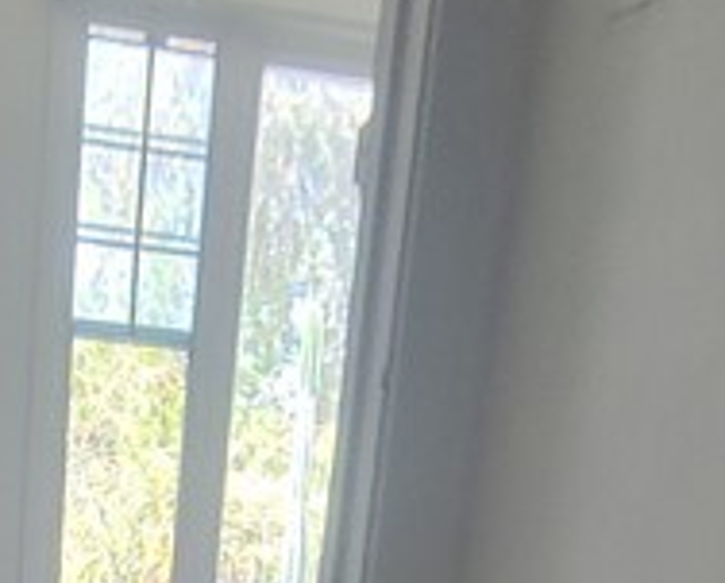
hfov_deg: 26.9
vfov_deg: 17.5
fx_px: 1483
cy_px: 1085
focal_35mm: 69
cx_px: 139
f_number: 2.2
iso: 320
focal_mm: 2.2
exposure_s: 1/60
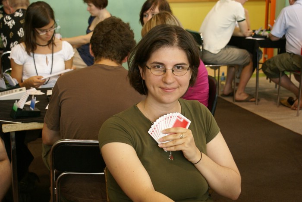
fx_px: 567
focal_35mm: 68
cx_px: 151
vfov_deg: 20.2
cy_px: 101
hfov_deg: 29.8
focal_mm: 45
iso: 400
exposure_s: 1/20
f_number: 5.6
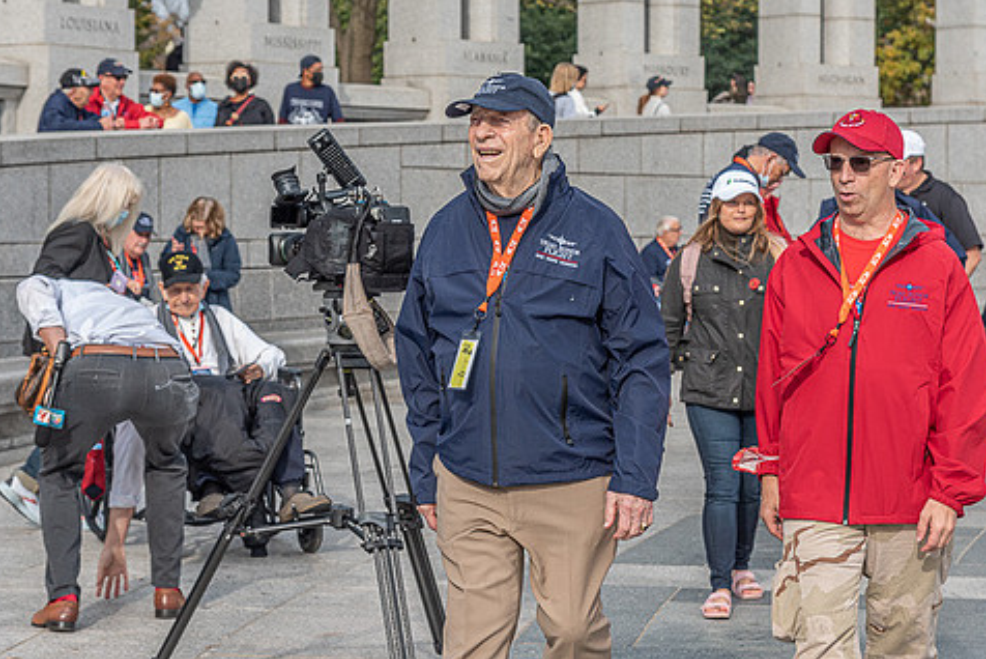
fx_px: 2603
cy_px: 314
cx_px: 574
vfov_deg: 14.4
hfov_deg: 21.4
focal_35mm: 95
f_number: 7.1
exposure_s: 1/800
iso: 500
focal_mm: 78
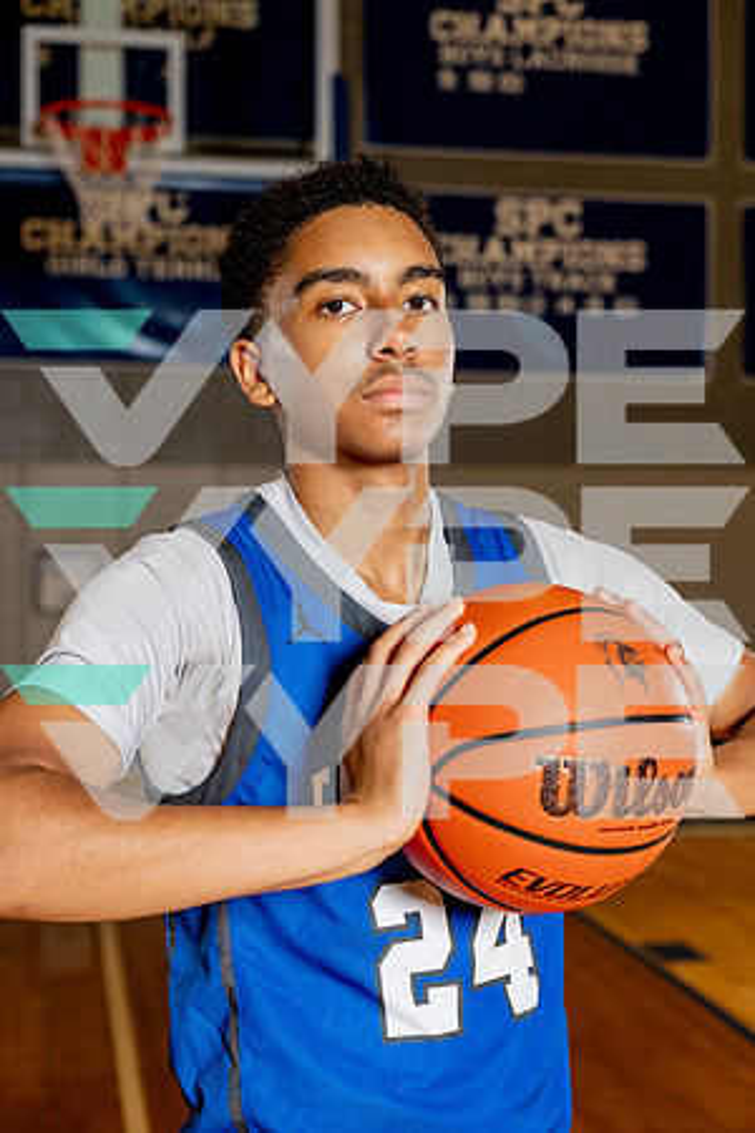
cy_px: 566
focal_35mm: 53
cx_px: 378
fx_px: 1667
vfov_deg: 37.5
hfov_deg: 25.5
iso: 250
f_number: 4
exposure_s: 1/250
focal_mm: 53
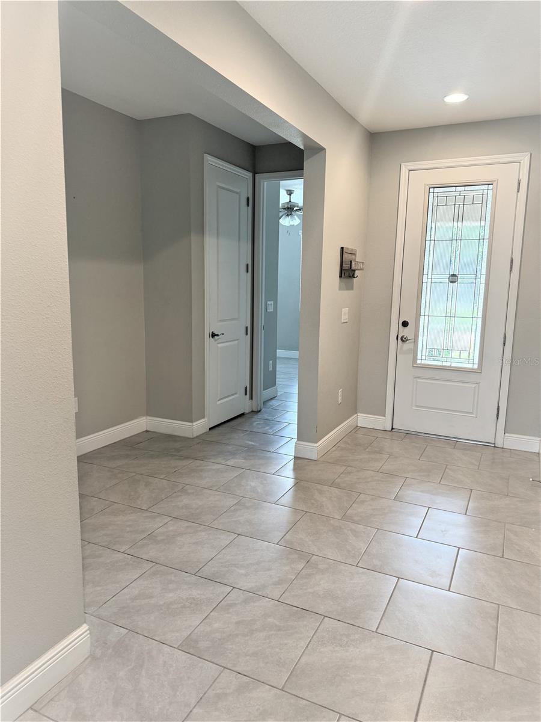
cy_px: 361
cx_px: 270
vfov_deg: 71.6
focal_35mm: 24
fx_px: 500
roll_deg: -0.3
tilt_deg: -8.9
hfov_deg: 56.8
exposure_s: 1/60
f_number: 1.78
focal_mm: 6.76
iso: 200
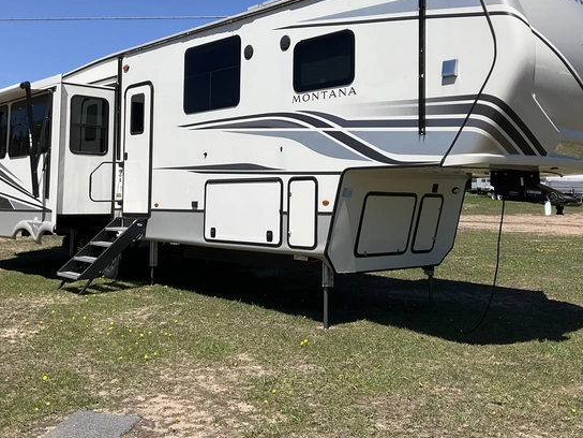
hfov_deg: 46.8
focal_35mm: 40
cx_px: 290
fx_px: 674
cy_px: 150
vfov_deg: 35.6
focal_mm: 3
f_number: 1.8
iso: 25
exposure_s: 1/2667
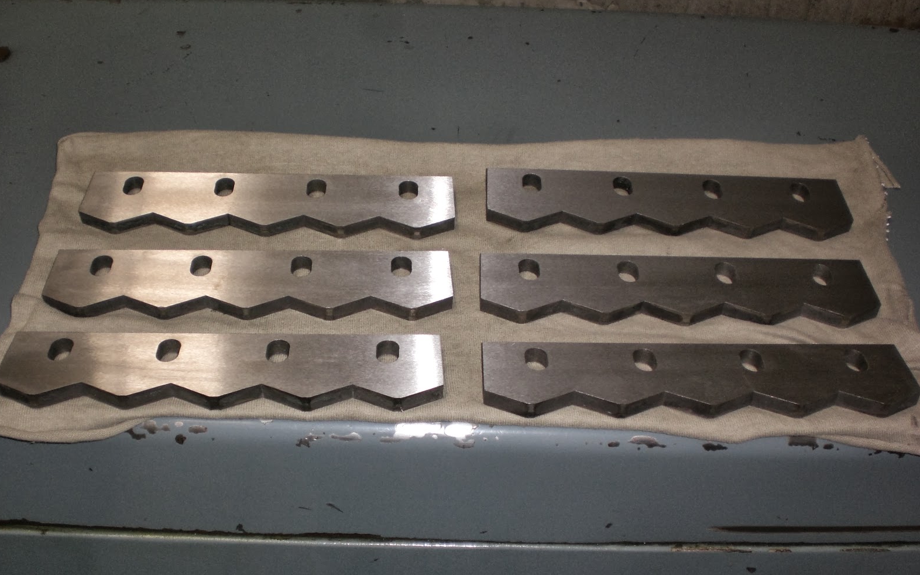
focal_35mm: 41
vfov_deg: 31.2
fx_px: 1028
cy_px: 317
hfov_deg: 48.2
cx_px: 461
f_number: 3.1
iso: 100
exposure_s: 1/60
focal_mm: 6.3
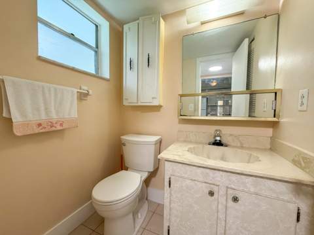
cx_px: 157
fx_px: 127
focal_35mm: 14
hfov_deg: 102.1
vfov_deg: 85.6
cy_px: 118
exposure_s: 1/120
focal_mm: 2.22
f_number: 2.2
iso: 320
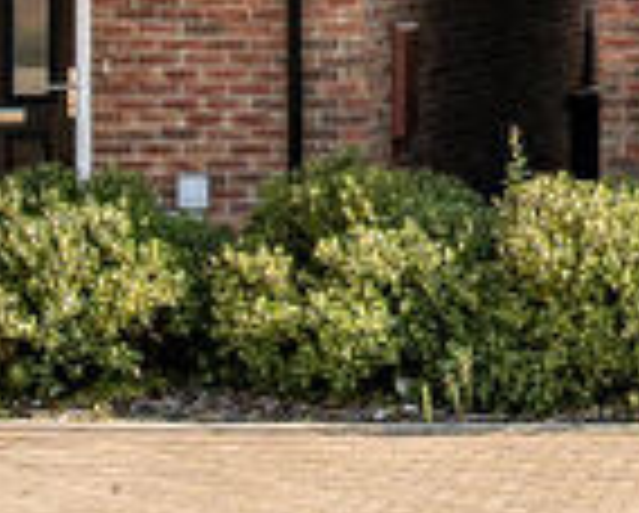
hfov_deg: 11.5
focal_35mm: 157
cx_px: 1094
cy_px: -470
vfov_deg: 9.3
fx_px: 2973
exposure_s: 1/800
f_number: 8
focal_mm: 23
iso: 400
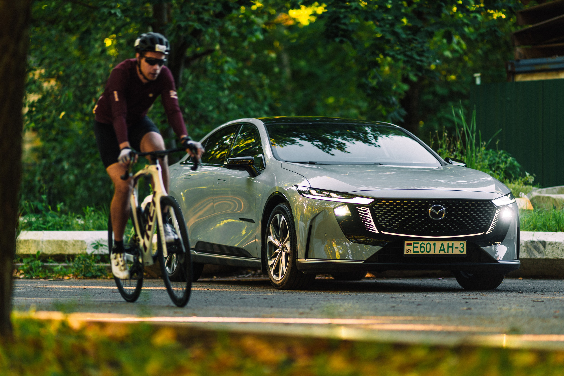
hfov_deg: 14.9
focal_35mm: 138
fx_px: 2157
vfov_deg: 10.0
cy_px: 188
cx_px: 282
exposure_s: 1/160
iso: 100
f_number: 2
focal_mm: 135
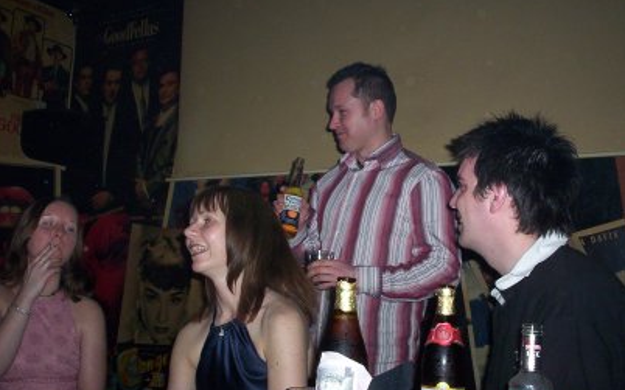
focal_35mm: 41
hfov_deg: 48.2
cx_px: 316
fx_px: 698
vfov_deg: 31.2
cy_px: 199
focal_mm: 4.99
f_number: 4.5
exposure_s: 1/60
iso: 140
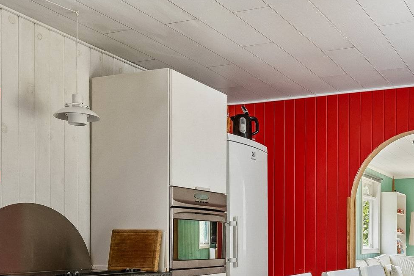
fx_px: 529
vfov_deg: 28.1
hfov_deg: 41.2
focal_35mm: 46
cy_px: 250
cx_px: 321
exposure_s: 1/15
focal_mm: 15
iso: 400
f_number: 13
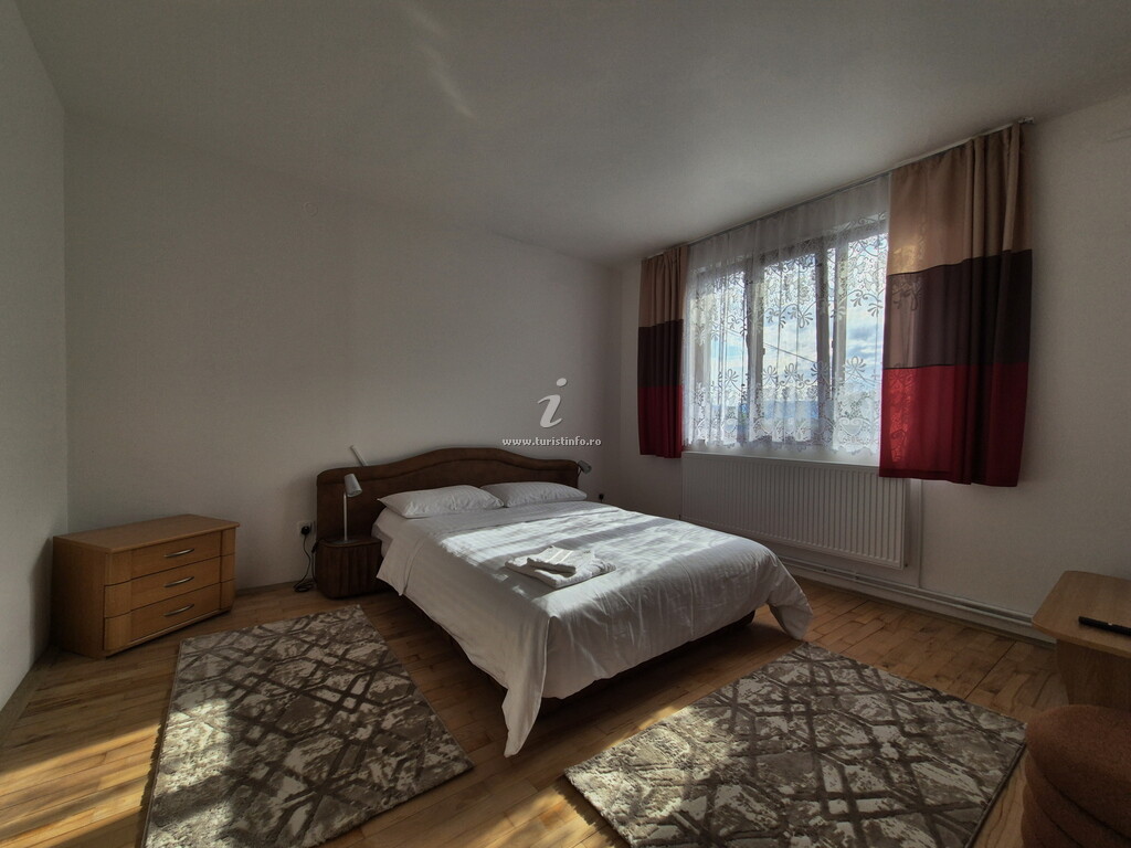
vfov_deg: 89.9
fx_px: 425
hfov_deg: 106.2
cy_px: 424
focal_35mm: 13
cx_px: 566
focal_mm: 2.2
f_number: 2.2
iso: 50
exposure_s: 1/481
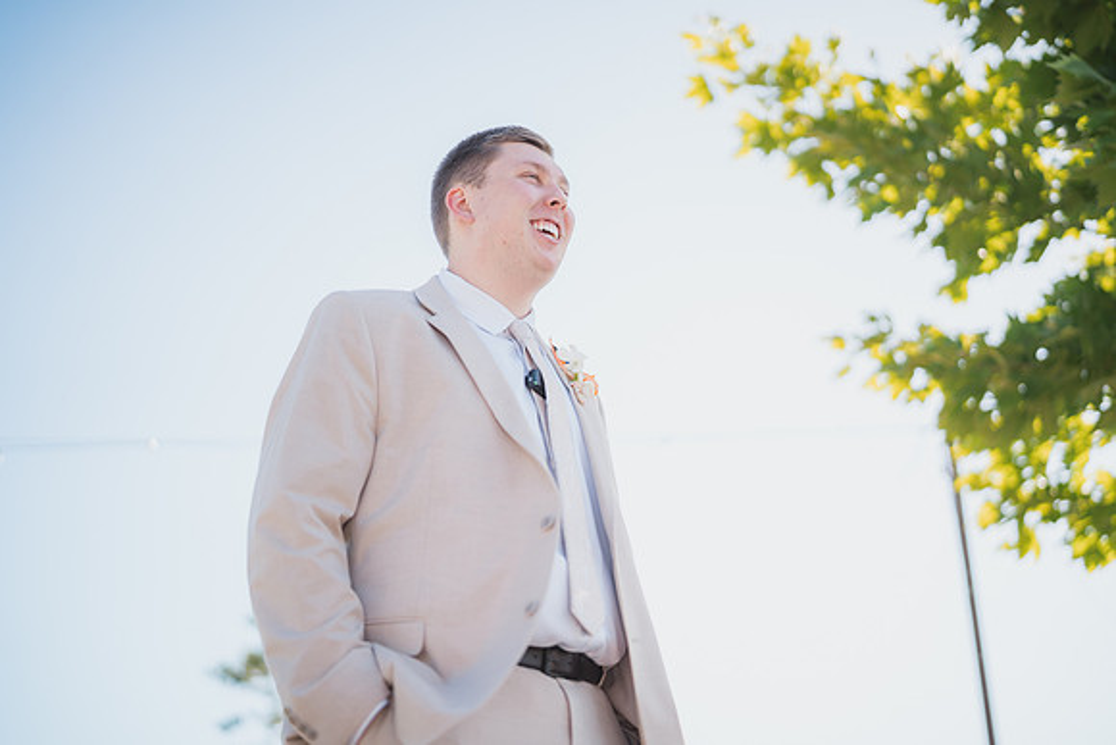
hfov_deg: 39.6
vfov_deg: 27.0
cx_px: 558
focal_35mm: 50
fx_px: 1550
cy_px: 372
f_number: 1.4
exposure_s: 1/2000
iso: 125
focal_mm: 50
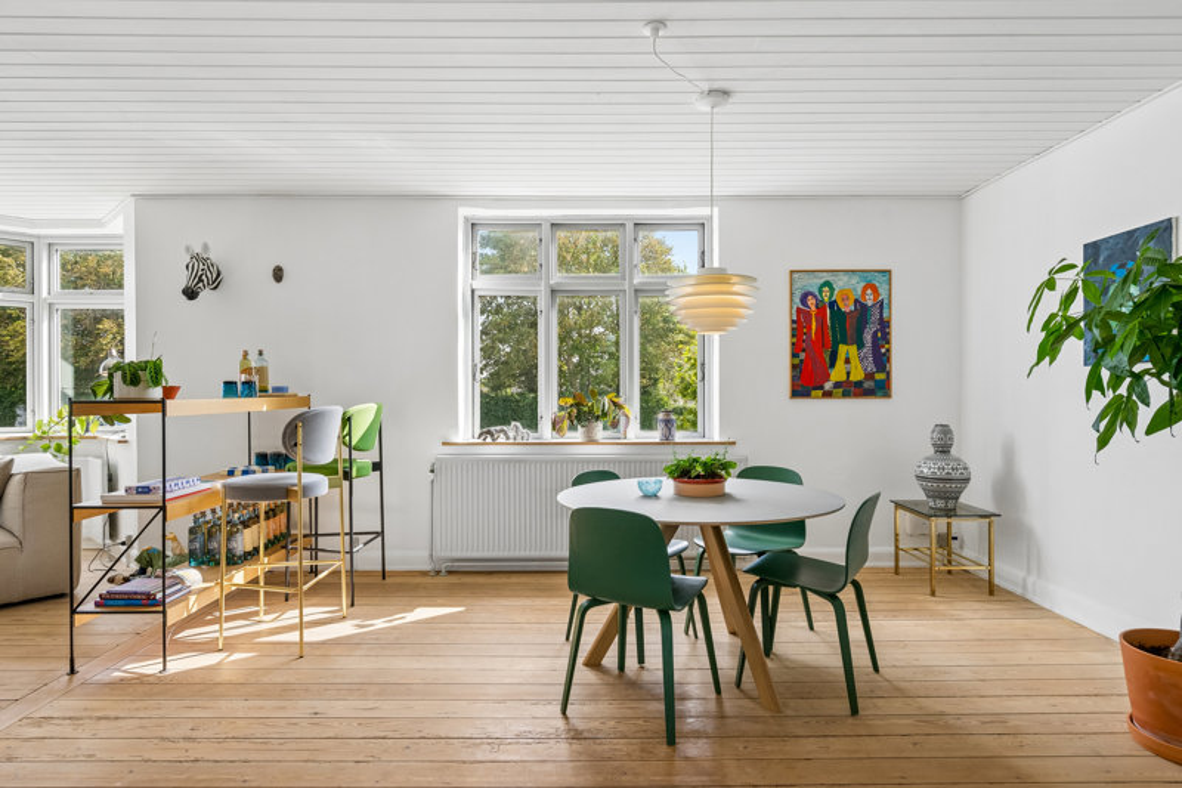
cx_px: 591
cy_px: 394
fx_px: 656
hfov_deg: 84.0
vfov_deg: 61.9
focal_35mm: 20
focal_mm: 20
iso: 800
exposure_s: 1/400
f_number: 7.1
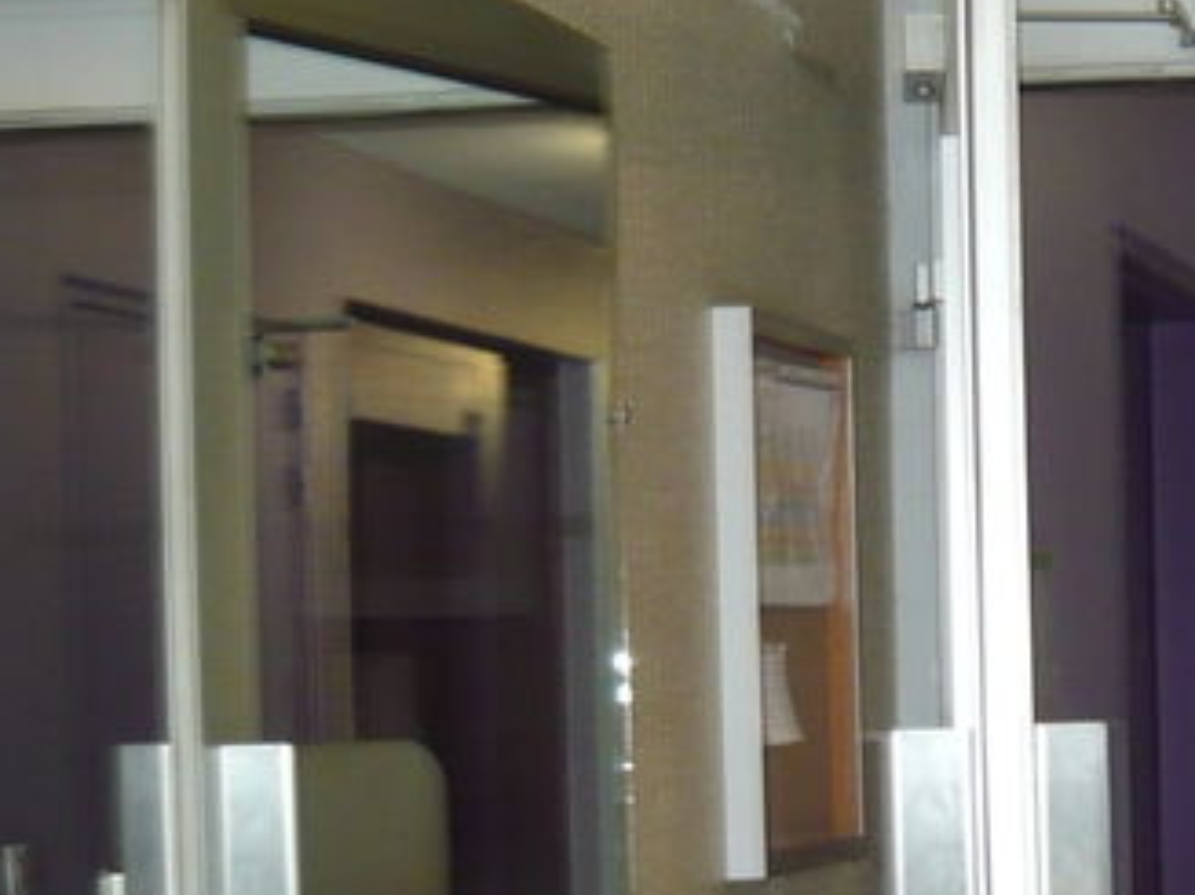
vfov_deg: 14.5
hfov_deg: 18.0
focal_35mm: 101
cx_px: 1593
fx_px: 3485
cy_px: 800
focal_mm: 5.5
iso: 200
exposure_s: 1/30
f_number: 2.8
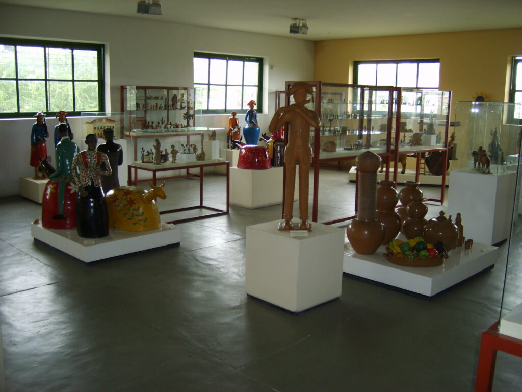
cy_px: 196
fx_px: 528
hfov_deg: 52.6
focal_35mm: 35
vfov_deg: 40.7
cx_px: 261
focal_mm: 5.8
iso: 82
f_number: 2.8
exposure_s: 1/45
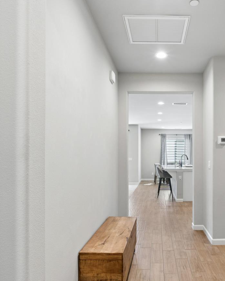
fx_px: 223
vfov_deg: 64.3
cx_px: 165
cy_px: 155
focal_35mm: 27
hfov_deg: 51.6
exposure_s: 1/30
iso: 800
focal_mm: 11
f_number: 7.1
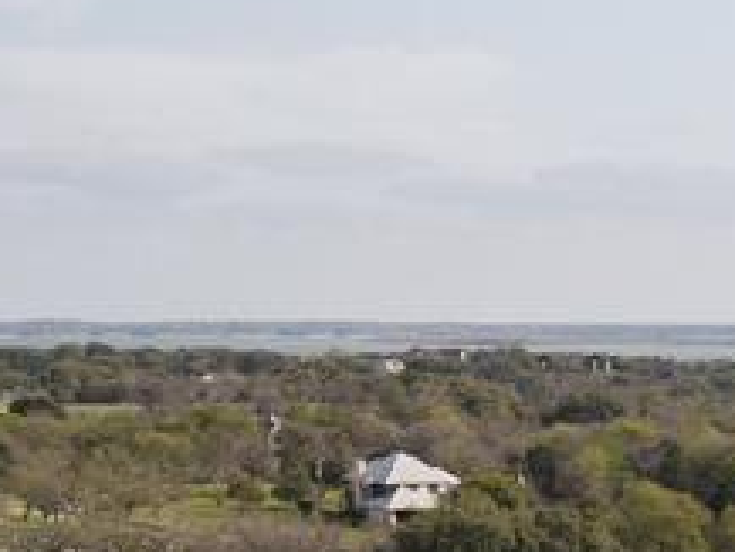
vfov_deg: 11.8
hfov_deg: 17.2
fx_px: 2401
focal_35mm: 113
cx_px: 623
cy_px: 1084
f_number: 2.8
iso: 100
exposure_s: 1/640
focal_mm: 4.5
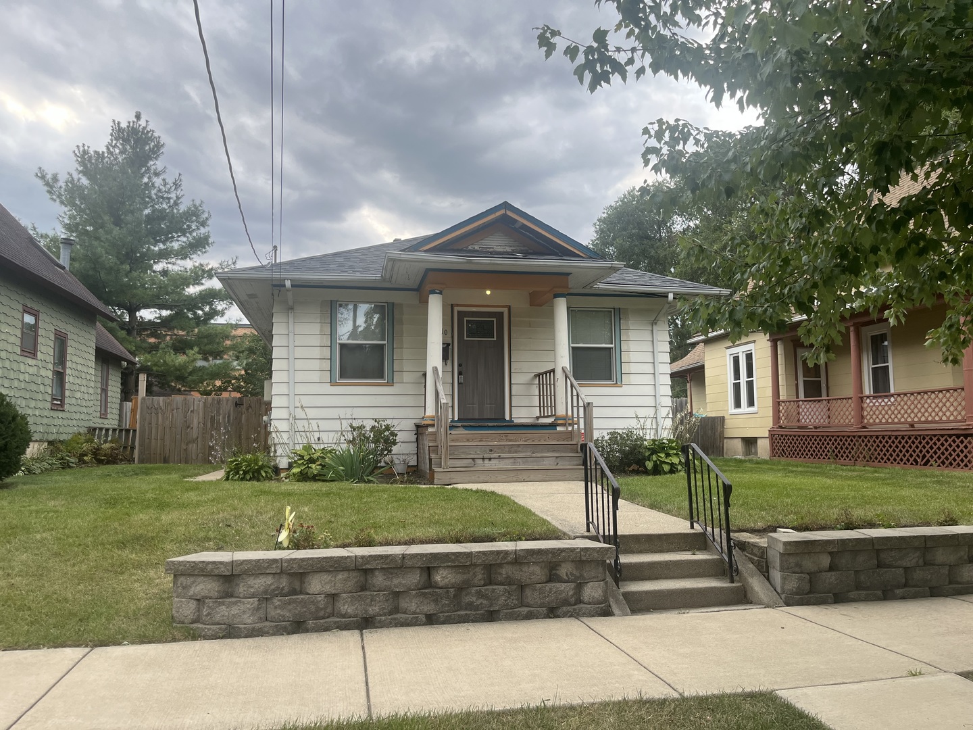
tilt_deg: +6.0
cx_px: 486
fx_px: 731
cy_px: 365
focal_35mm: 26
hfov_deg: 67.3
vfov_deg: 53.1
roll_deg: +0.3
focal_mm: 5.1
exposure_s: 1/959
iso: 50
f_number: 1.6
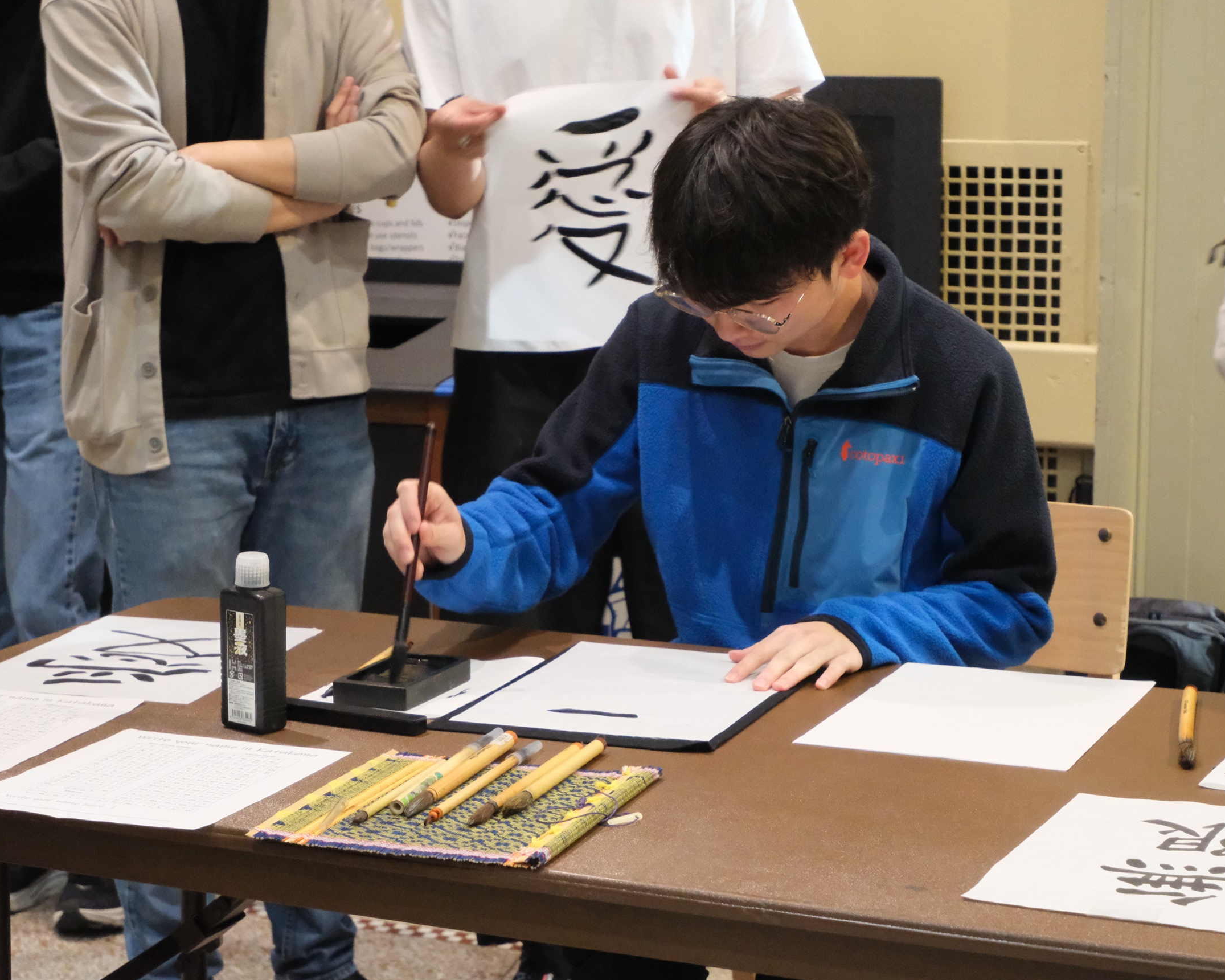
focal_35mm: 76
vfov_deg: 20.2
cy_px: 492
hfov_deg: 25.1
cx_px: 679
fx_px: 2756
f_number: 5.6
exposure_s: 1/15
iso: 12800
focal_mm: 44.5
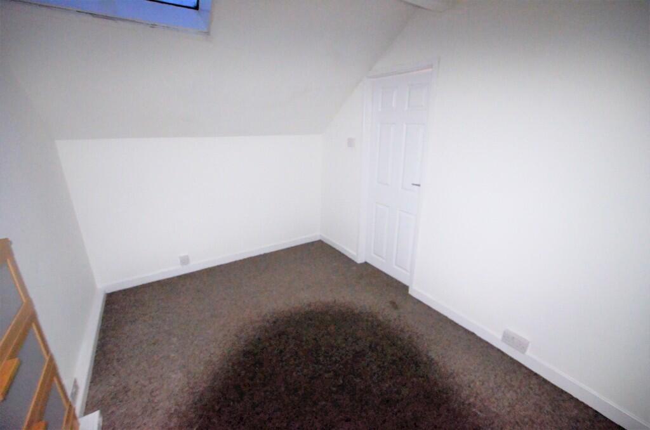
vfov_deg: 77.1
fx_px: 270
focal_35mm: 15
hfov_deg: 100.5
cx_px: 325
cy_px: 215
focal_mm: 10
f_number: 3.5
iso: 2500
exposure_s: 1/60
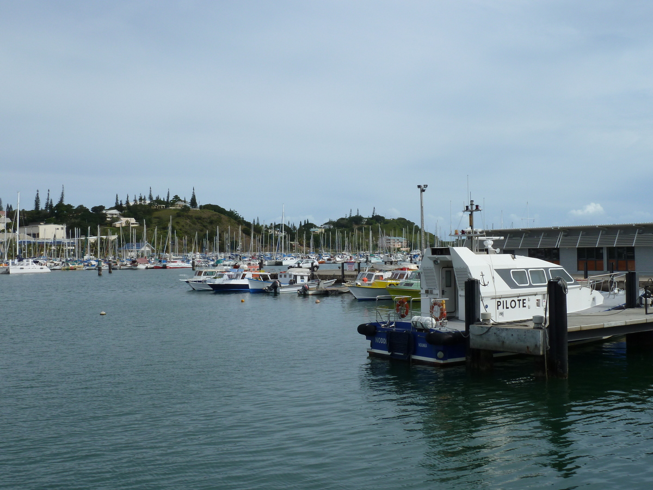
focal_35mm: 42
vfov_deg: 34.3
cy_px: 245
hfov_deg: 44.8
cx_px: 326
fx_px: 792
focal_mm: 6.9
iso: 80
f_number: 5.6
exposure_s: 1/400
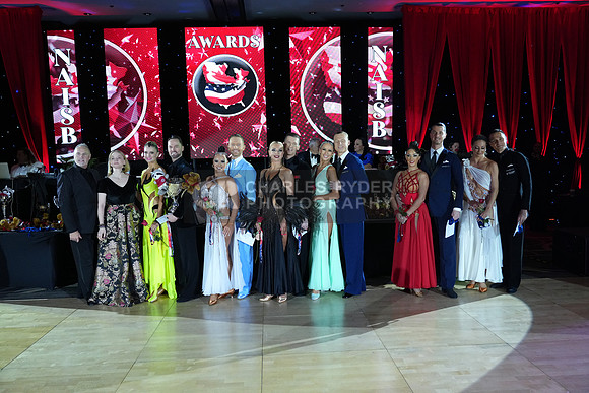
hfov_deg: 63.6
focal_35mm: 29
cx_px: 294
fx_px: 475
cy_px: 196
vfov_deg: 45.0
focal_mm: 29
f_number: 4
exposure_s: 1/400
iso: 2500
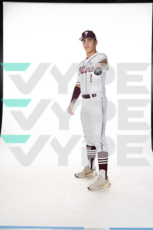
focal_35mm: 49
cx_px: 76
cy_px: 115
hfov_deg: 27.5
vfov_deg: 40.3
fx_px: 312
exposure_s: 1/250
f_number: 6.3
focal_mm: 49
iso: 400
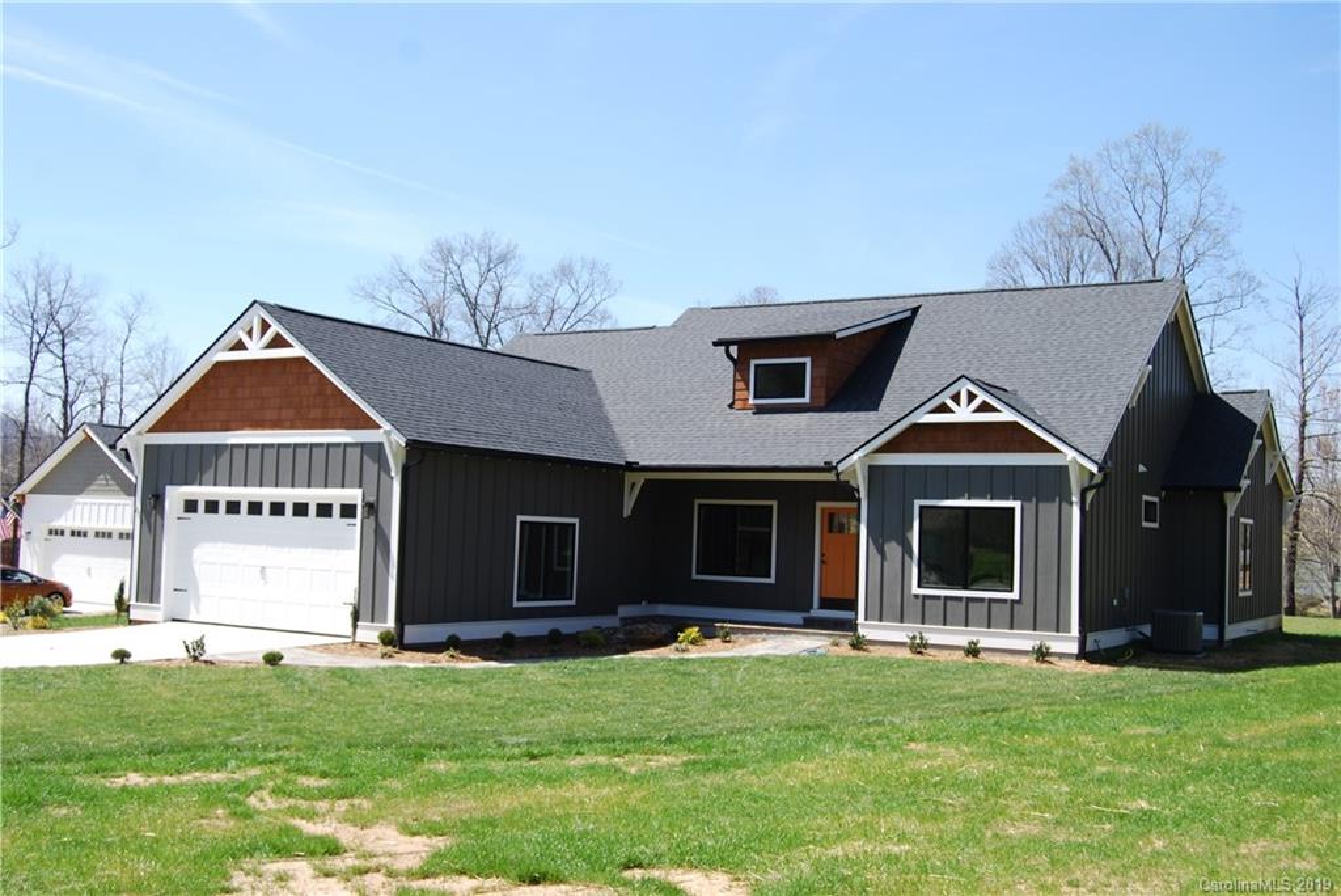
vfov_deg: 34.3
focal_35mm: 39
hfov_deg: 49.5
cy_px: 448
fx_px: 1454
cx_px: 670
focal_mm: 26
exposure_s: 1/200
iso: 100
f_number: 7.1
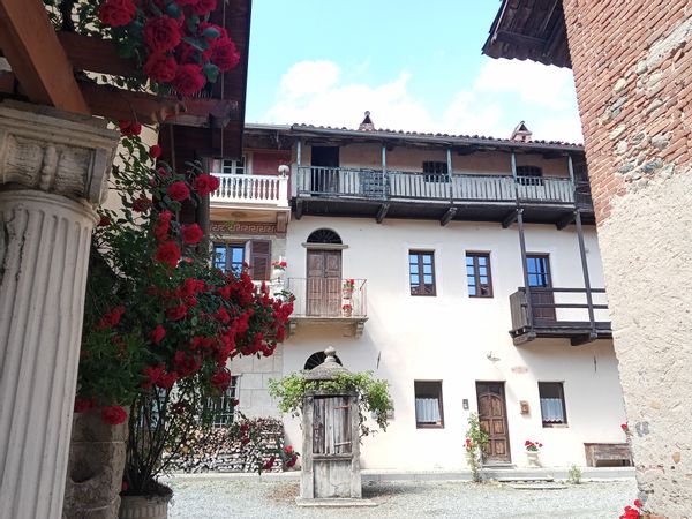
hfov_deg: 65.3
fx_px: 540
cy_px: 260
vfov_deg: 51.4
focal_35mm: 27
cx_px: 346
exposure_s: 1/233
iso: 64
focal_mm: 3.98
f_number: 1.8
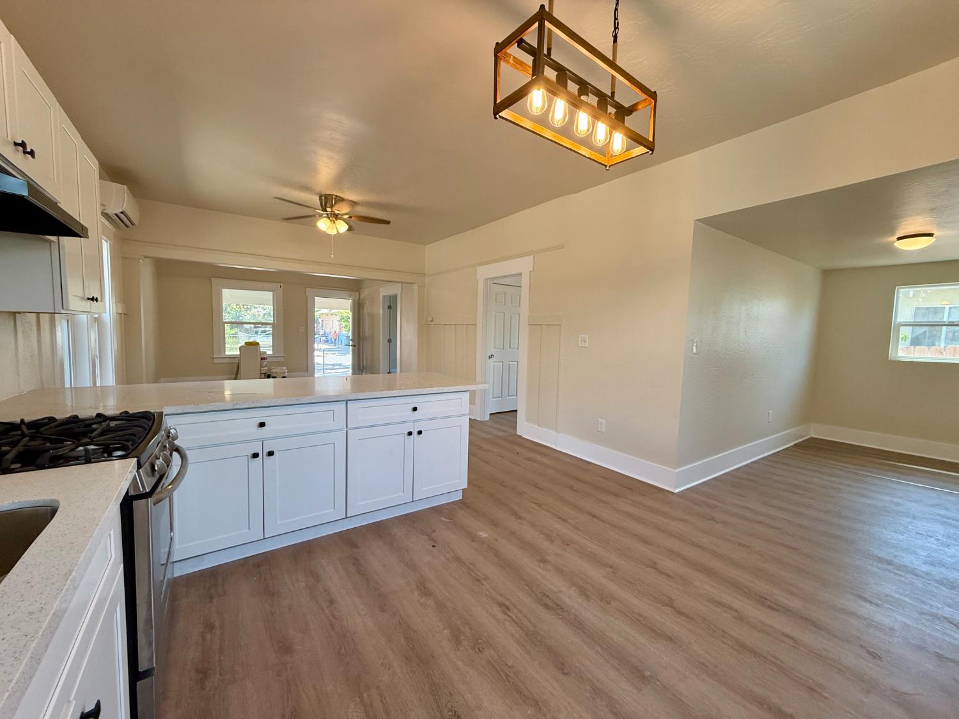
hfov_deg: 102.1
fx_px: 388
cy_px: 360
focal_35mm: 14
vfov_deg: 85.7
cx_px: 480
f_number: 2.2
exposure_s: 1/120
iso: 125
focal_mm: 2.22
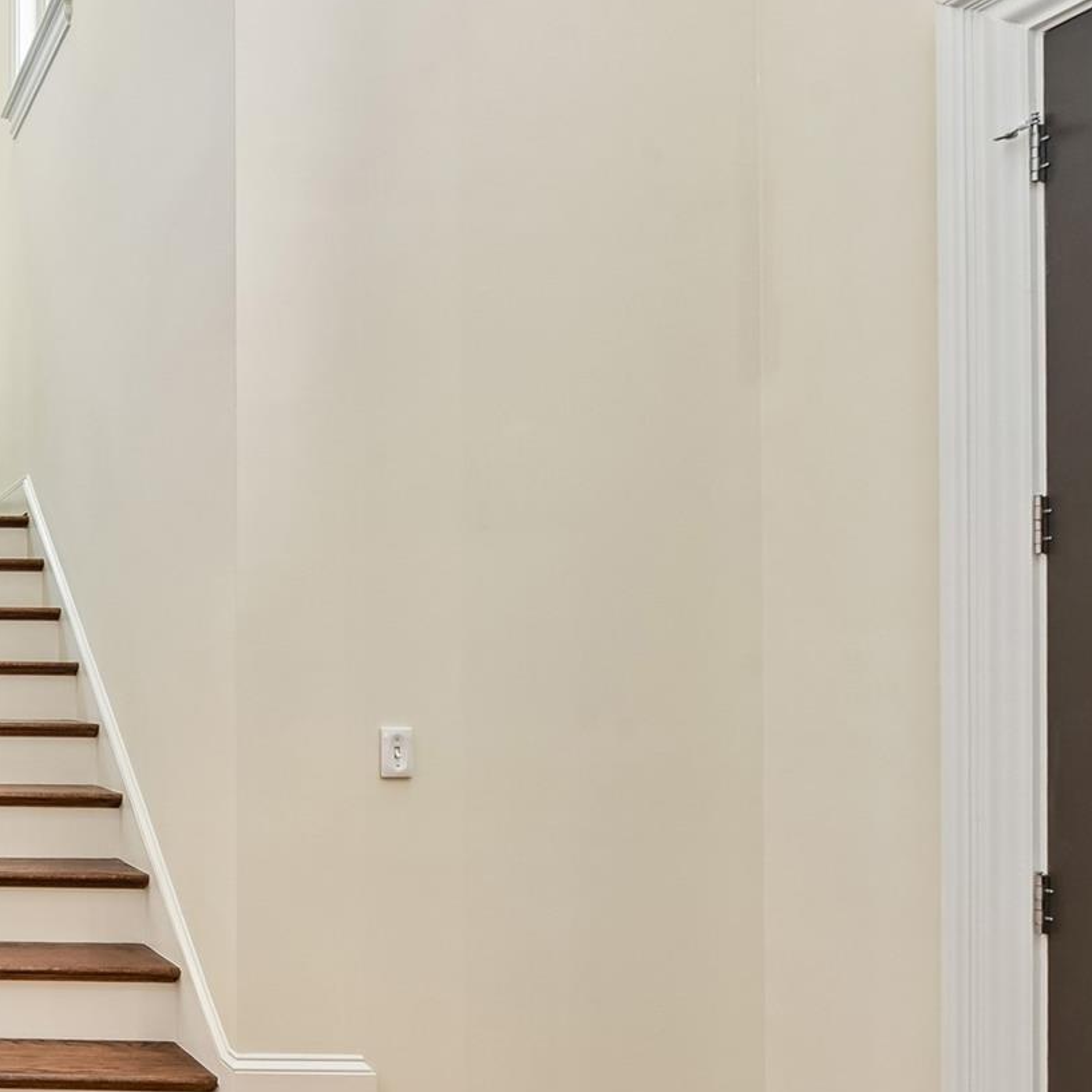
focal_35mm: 32
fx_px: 1142
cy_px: 664
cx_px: -266
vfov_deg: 50.7
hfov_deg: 36.8
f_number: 8
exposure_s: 1/3.33
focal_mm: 15
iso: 200
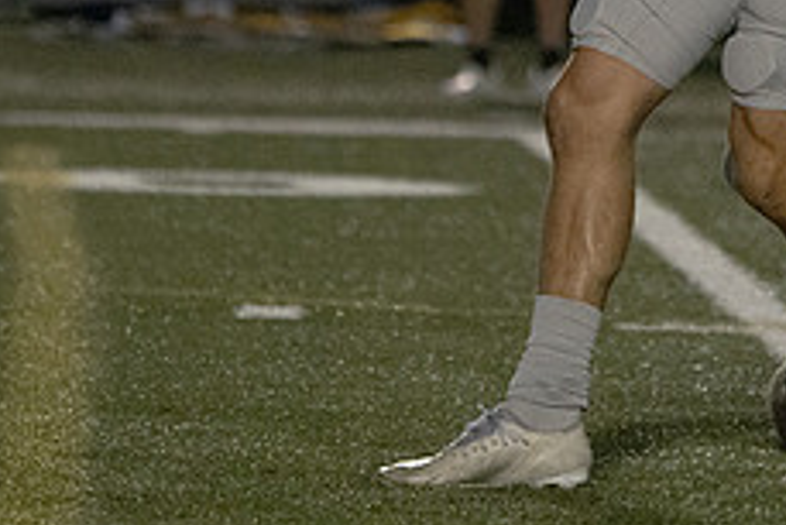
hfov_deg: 2.4
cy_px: -215
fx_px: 18395
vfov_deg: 1.6
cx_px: 813
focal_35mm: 842
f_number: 5.6
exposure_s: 1/1000
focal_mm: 282
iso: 16000
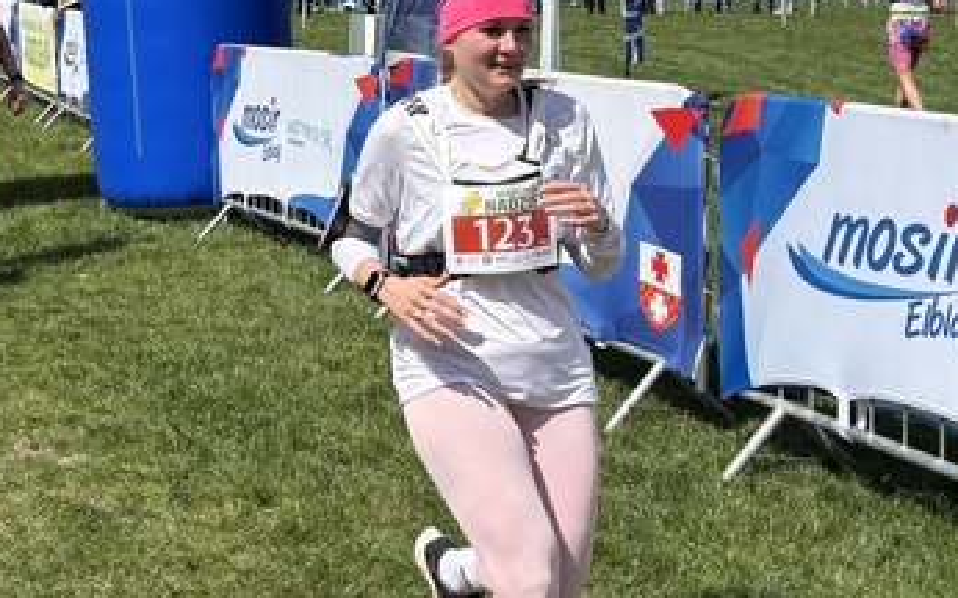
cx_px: 220
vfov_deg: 18.9
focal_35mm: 68
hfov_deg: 29.6
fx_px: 1775
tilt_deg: -5.7
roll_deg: +1.5
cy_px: 119
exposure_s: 1/4065
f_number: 1.6
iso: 50
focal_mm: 5.96
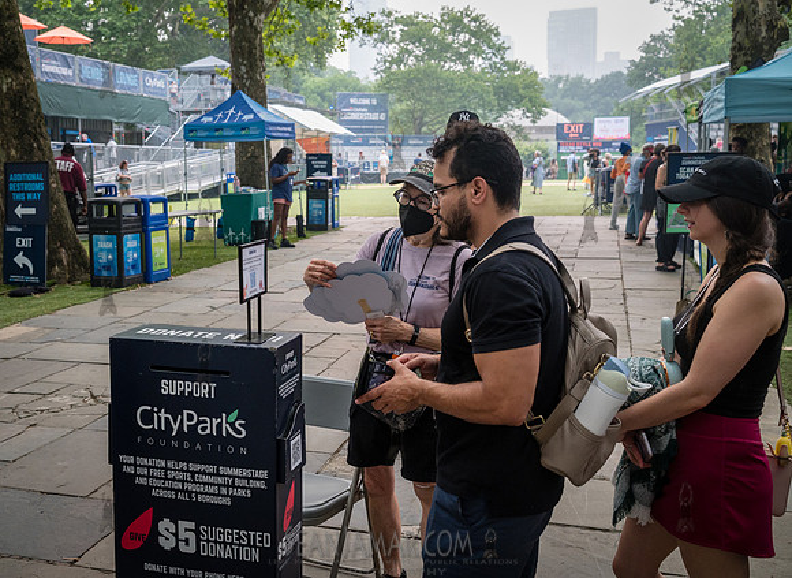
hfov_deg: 48.3
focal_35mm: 39
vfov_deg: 36.3
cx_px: 342
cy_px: 279
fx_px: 881
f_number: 4.5
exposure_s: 1/800
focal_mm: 35
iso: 1000
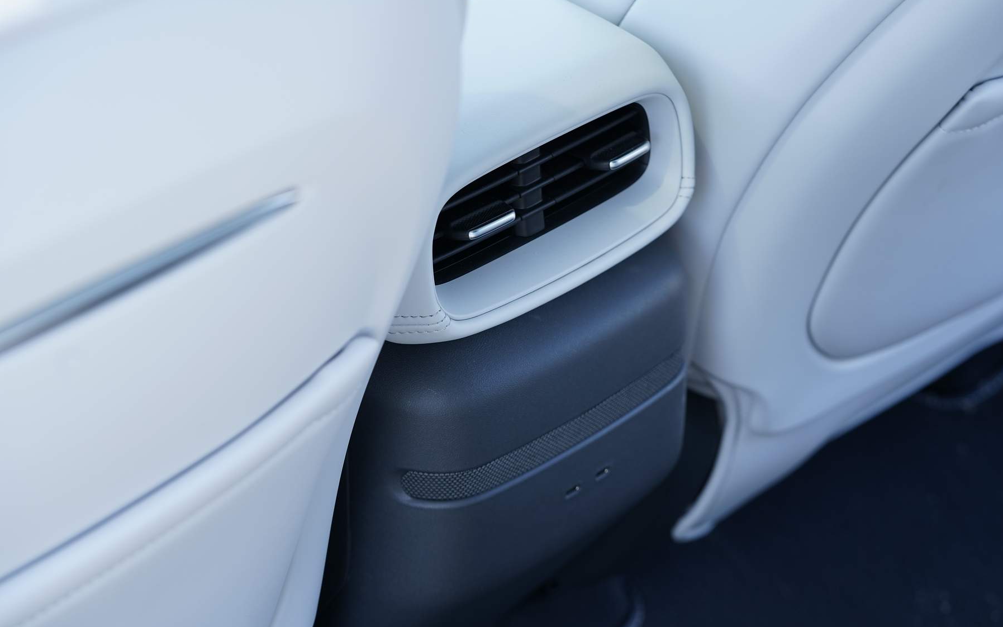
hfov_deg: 22.6
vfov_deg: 14.2
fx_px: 2515
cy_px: 305
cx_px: 502
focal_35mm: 92
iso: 320
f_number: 5.6
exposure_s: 1/100
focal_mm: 90
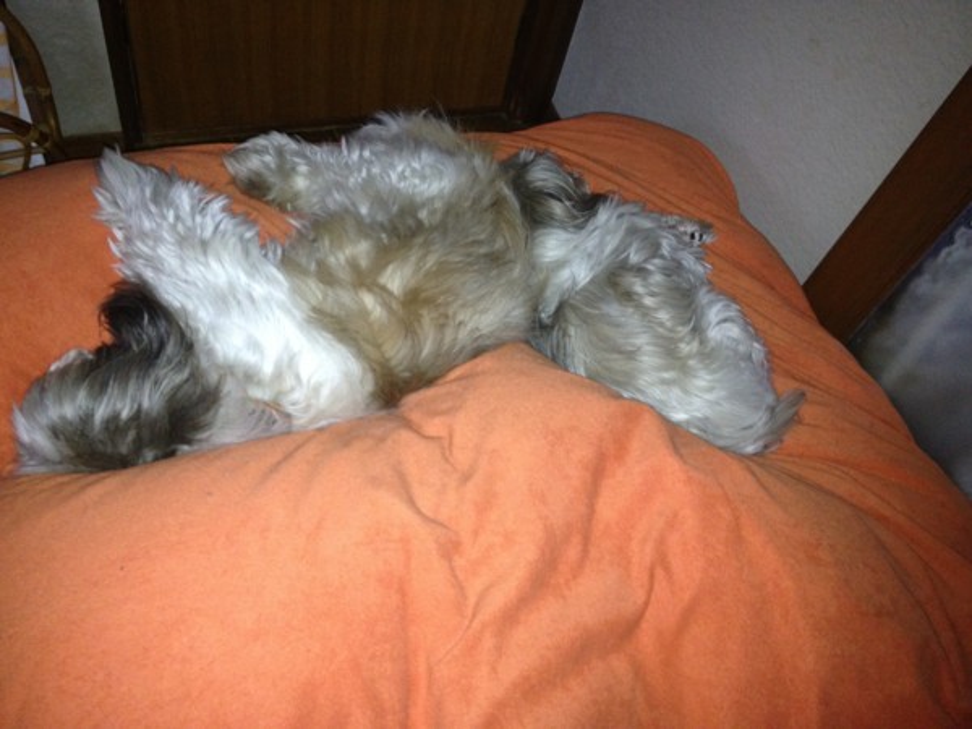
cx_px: 486
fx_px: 983
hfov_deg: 52.6
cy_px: 364
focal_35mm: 35
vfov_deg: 40.7
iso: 250
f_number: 2.4
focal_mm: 4.28
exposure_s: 1/16
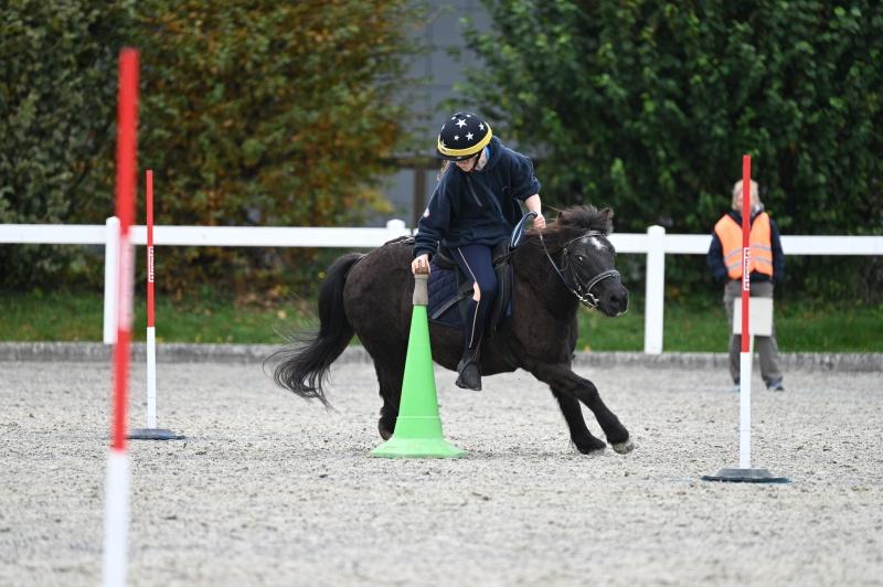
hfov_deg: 6.4
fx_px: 7842
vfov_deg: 4.3
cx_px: 442
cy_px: 294
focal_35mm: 320
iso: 1800
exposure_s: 1/800
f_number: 5.3
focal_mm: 320
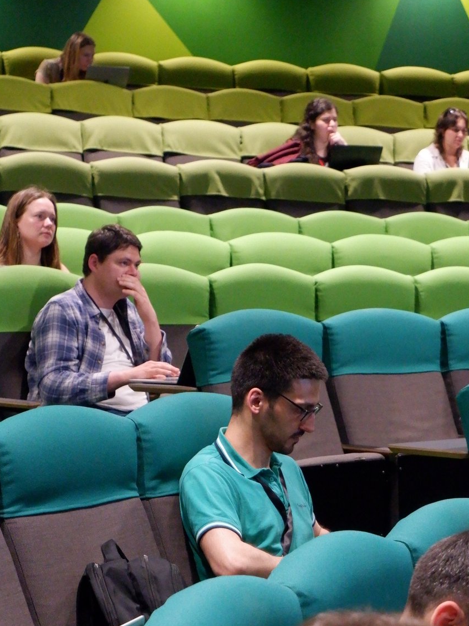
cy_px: 388
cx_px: 306
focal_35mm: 116
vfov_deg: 17.0
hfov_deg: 12.8
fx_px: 2096
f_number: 5.6
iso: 6400
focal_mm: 45
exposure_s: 1/125
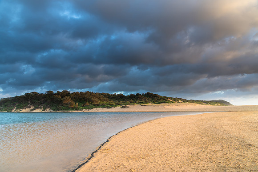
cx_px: 129
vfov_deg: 53.0
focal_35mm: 24
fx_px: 172
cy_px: 86
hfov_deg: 73.6
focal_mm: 24
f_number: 8
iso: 100
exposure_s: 1/4
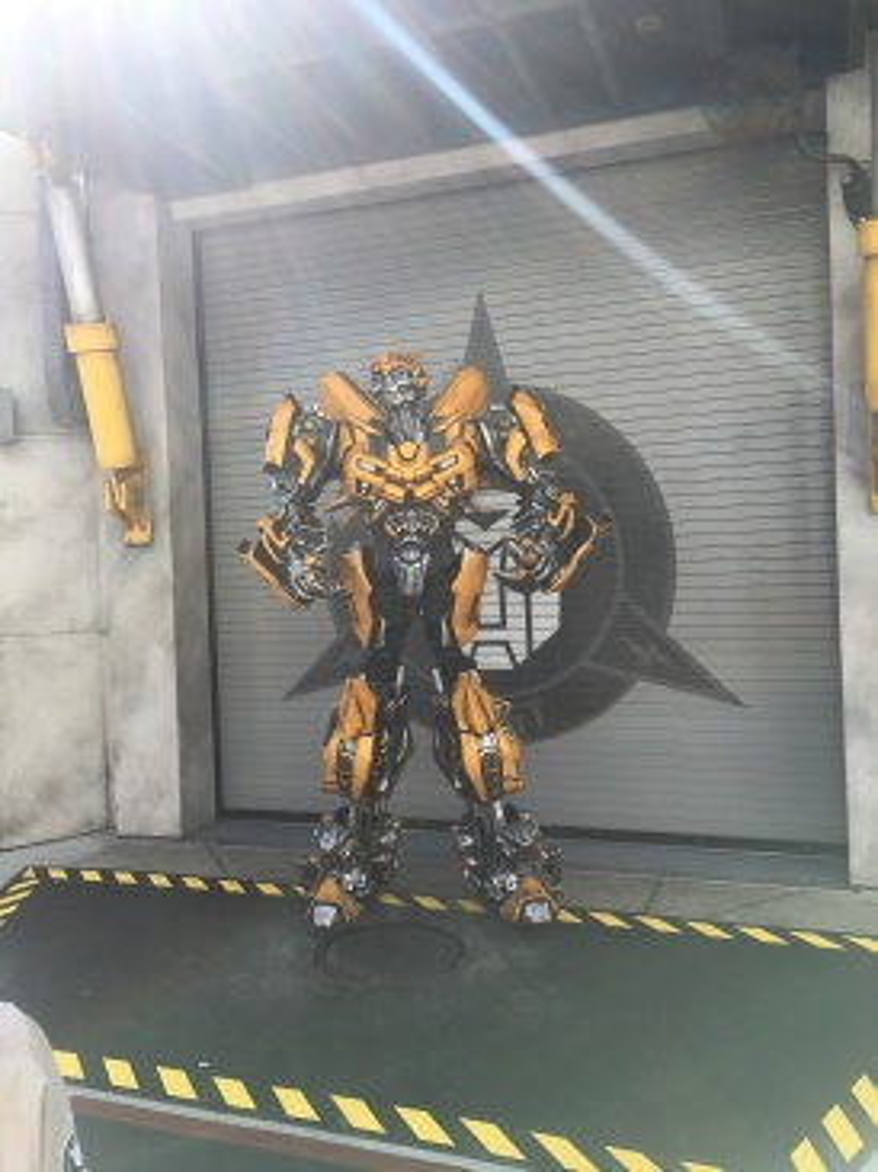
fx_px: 982
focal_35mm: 29
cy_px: 586
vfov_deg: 61.7
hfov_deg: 48.2
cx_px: 439
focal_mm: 4.15
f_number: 2.2
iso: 25
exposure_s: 1/605
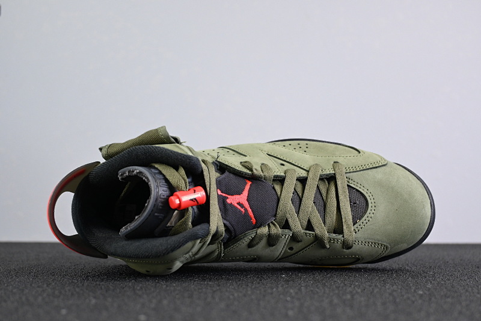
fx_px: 721
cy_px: 160
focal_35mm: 54
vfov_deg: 25.0
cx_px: 240
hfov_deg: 36.9
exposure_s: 1/125
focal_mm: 36
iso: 800
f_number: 5.3
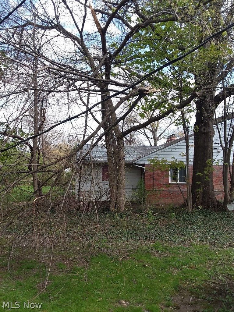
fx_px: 243
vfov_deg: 65.3
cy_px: 156
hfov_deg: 51.4
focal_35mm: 27
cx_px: 117
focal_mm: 2.91
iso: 50
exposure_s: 1/565
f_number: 1.9
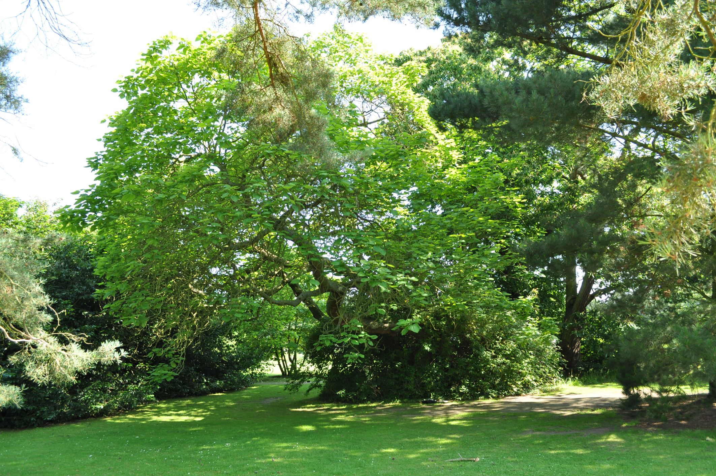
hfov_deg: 62.0
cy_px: 238
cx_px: 358
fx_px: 596
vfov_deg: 43.5
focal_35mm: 30
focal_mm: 20
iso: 200
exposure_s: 1/60
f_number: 8
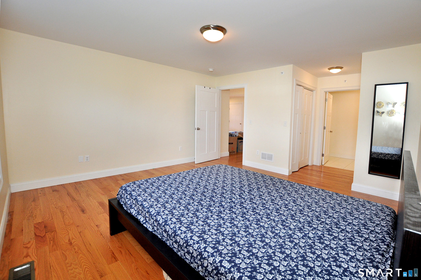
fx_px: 175
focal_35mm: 15
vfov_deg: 77.2
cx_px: 210
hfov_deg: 100.5
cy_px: 140
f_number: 5
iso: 640
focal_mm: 10
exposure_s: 1/125
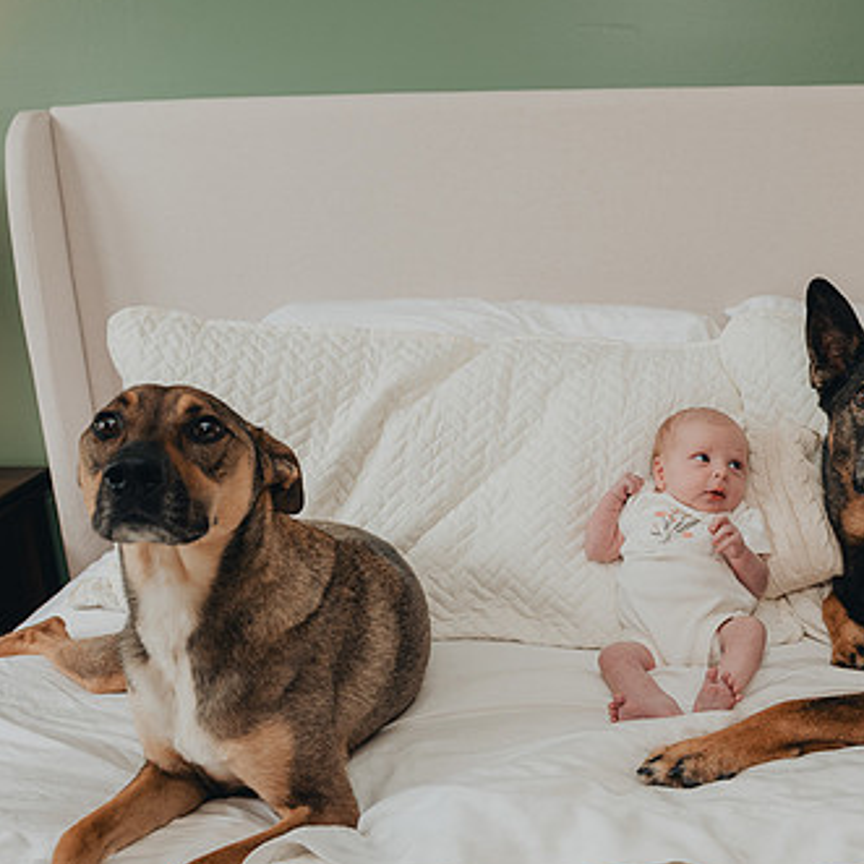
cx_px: 650
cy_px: 487
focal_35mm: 39
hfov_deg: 41.5
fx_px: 1101
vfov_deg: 42.8
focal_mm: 24
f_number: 4
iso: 500
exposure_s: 1/100
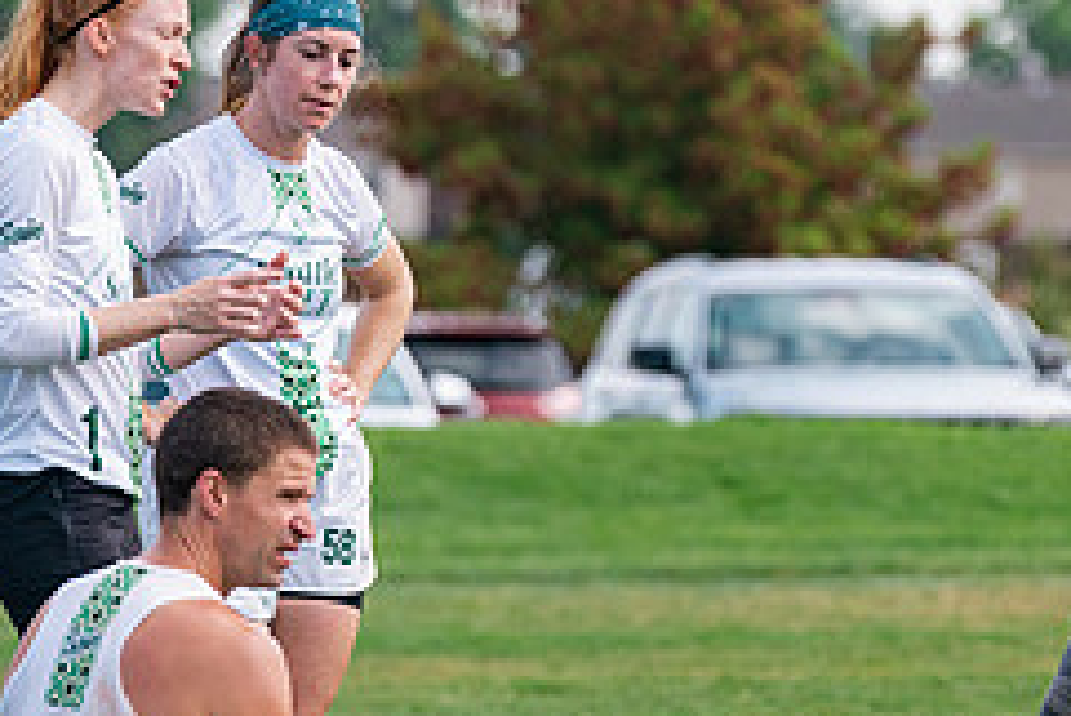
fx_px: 12949
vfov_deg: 3.2
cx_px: 1053
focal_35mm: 435
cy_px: 327
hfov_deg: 4.7
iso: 800
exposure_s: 1/3200
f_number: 4
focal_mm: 181
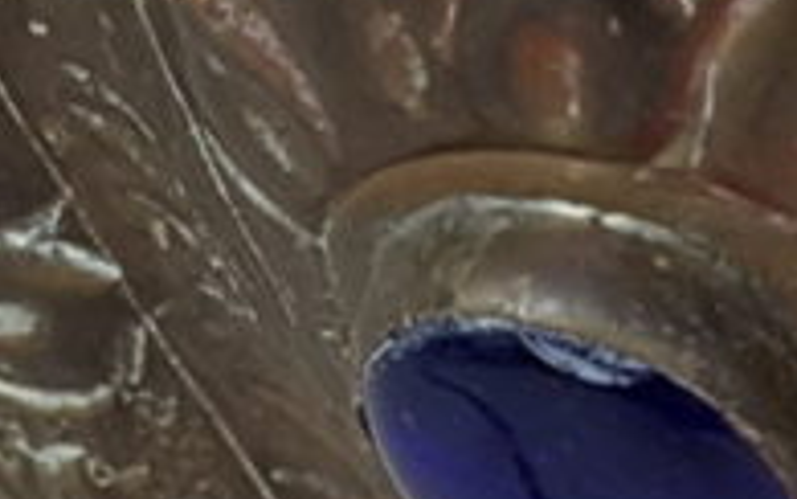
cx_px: 1320
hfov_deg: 13.6
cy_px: 654
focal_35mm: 141
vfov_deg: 9.1
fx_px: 3064
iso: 125
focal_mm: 4.2
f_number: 1.7
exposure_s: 1/50
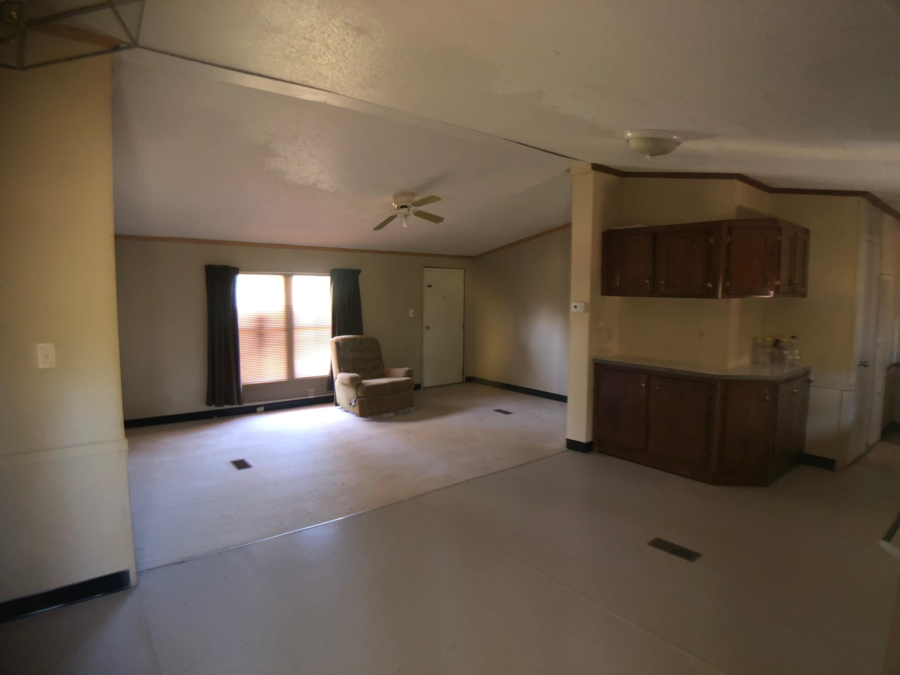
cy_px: 338
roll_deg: +0.1
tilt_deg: -4.7
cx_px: 450
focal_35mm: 28
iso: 125
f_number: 1.8
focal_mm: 3.99
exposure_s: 1/4
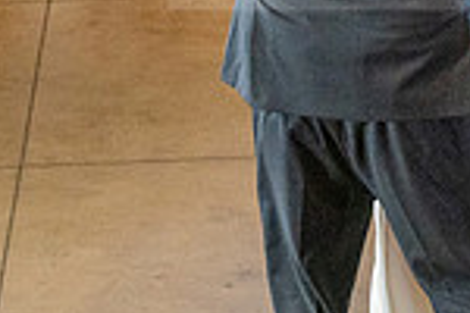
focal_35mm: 463
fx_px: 6044
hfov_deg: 4.4
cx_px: 442
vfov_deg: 3.0
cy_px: -64
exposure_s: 1/200
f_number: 4
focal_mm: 120
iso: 3200
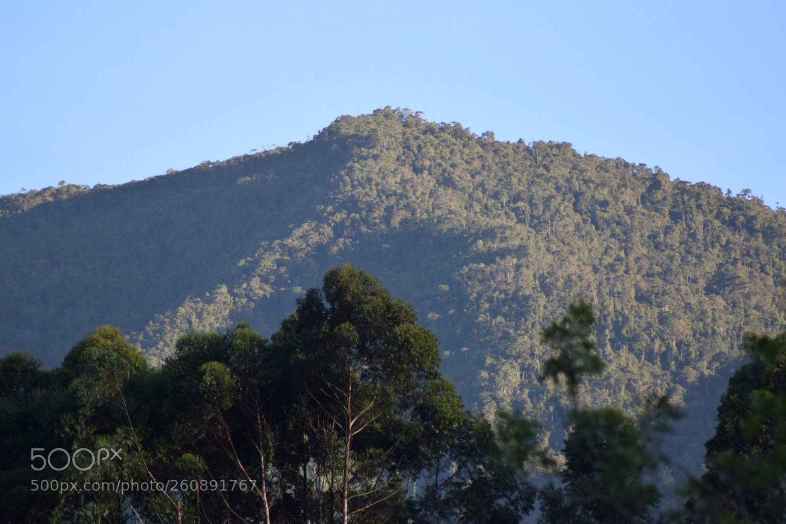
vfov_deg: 3.1
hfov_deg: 4.6
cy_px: 262
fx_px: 9825
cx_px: 393
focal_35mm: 450
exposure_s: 1/800
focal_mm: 300
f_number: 5.6
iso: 800
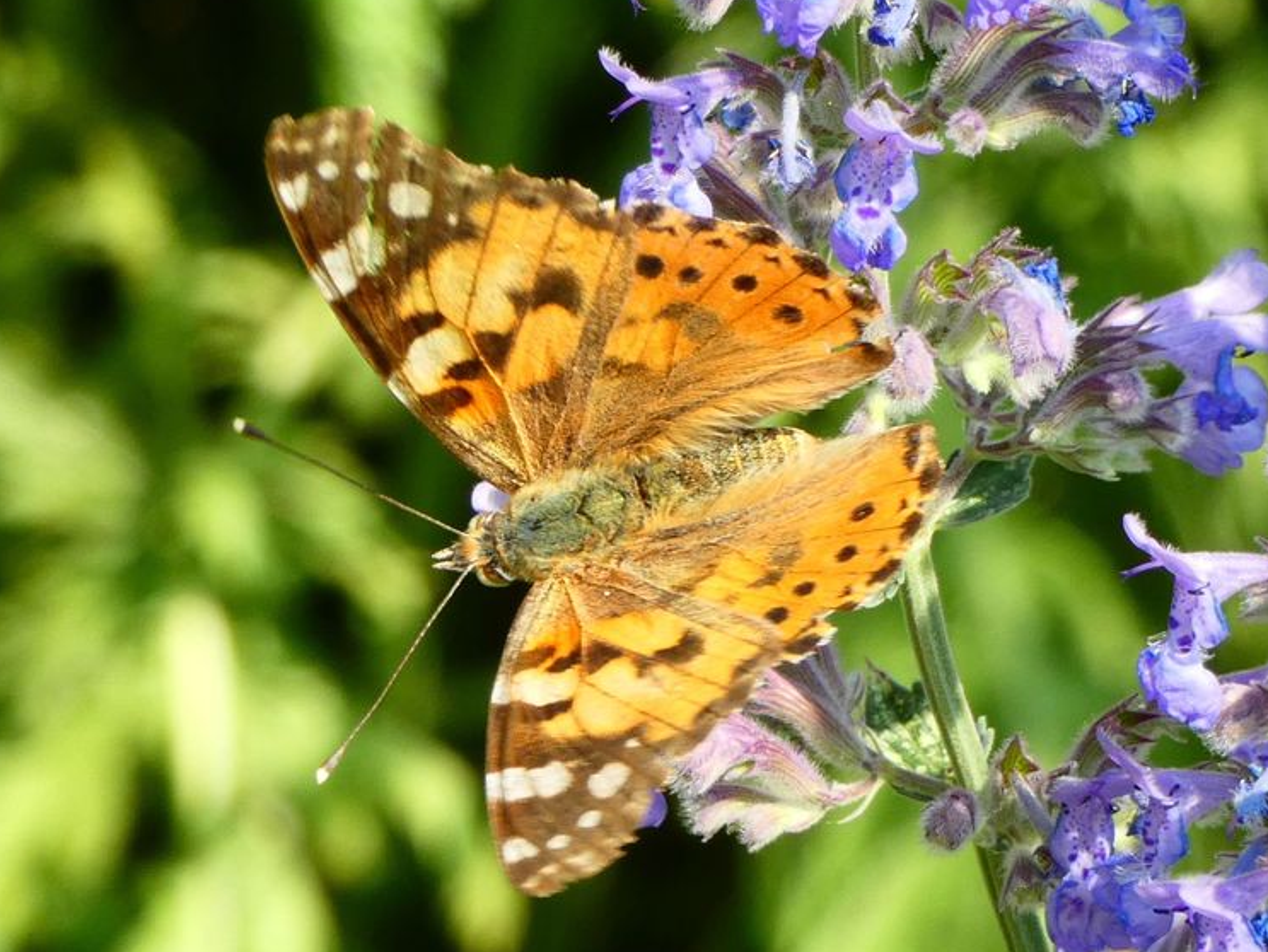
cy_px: 495
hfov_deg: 5.1
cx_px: 665
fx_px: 14256
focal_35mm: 389
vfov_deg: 3.8
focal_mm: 60.8
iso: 100
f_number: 5.6
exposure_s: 1/80
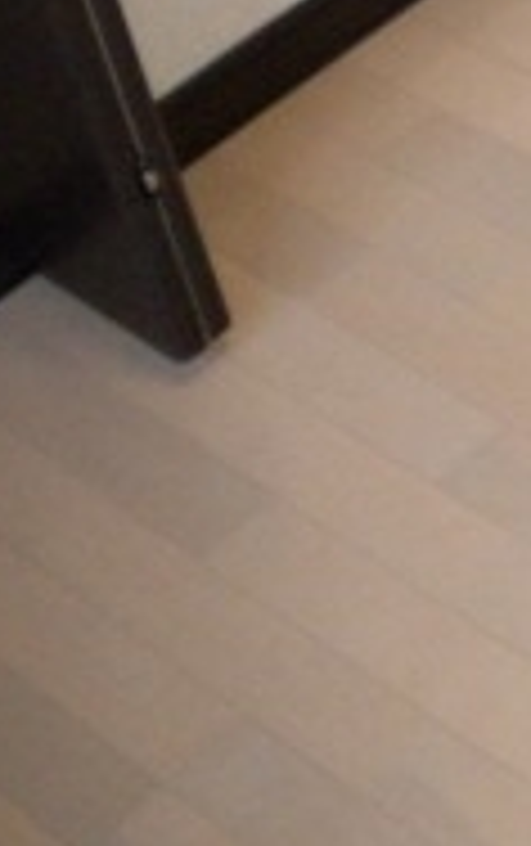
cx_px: 1377
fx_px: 2909
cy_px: -225
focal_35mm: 126
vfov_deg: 15.8
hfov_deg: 9.1
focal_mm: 6.3
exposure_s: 1/58.6
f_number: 3.1
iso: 390
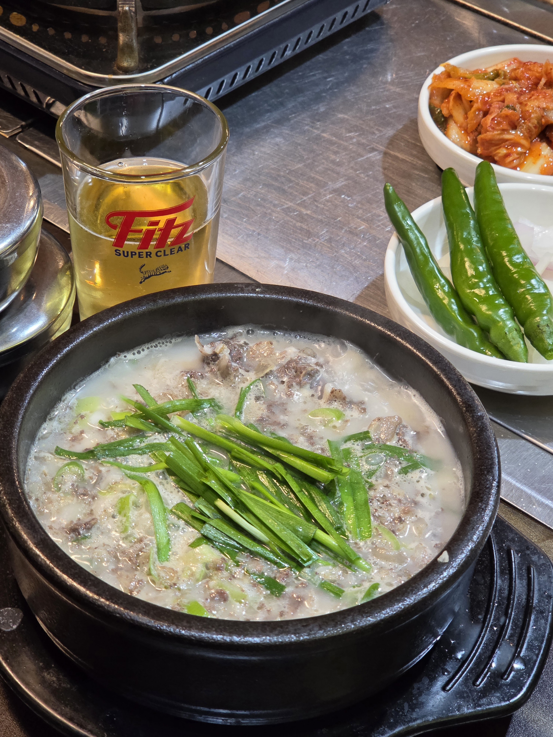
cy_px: 368
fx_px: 1470
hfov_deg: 21.3
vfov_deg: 28.2
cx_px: 276
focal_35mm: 69
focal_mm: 7
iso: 320
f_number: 2.4
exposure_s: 1/60.2
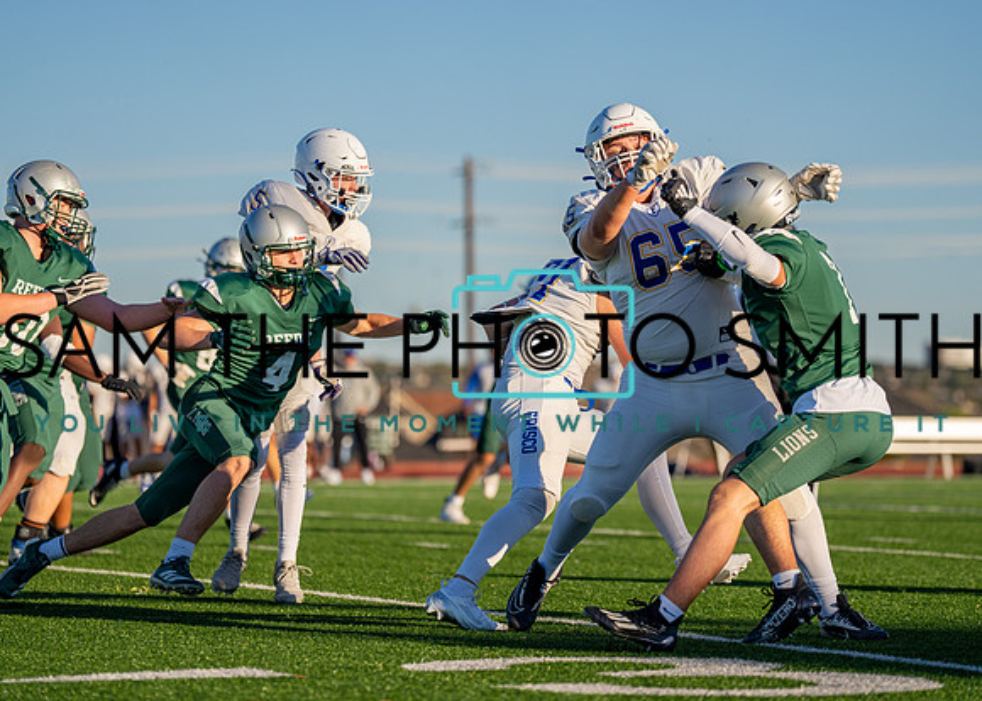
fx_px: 4404
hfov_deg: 12.7
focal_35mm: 158
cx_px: 532
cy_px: 349
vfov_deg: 9.1
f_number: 2.8
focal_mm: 144
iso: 125
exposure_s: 1/4000
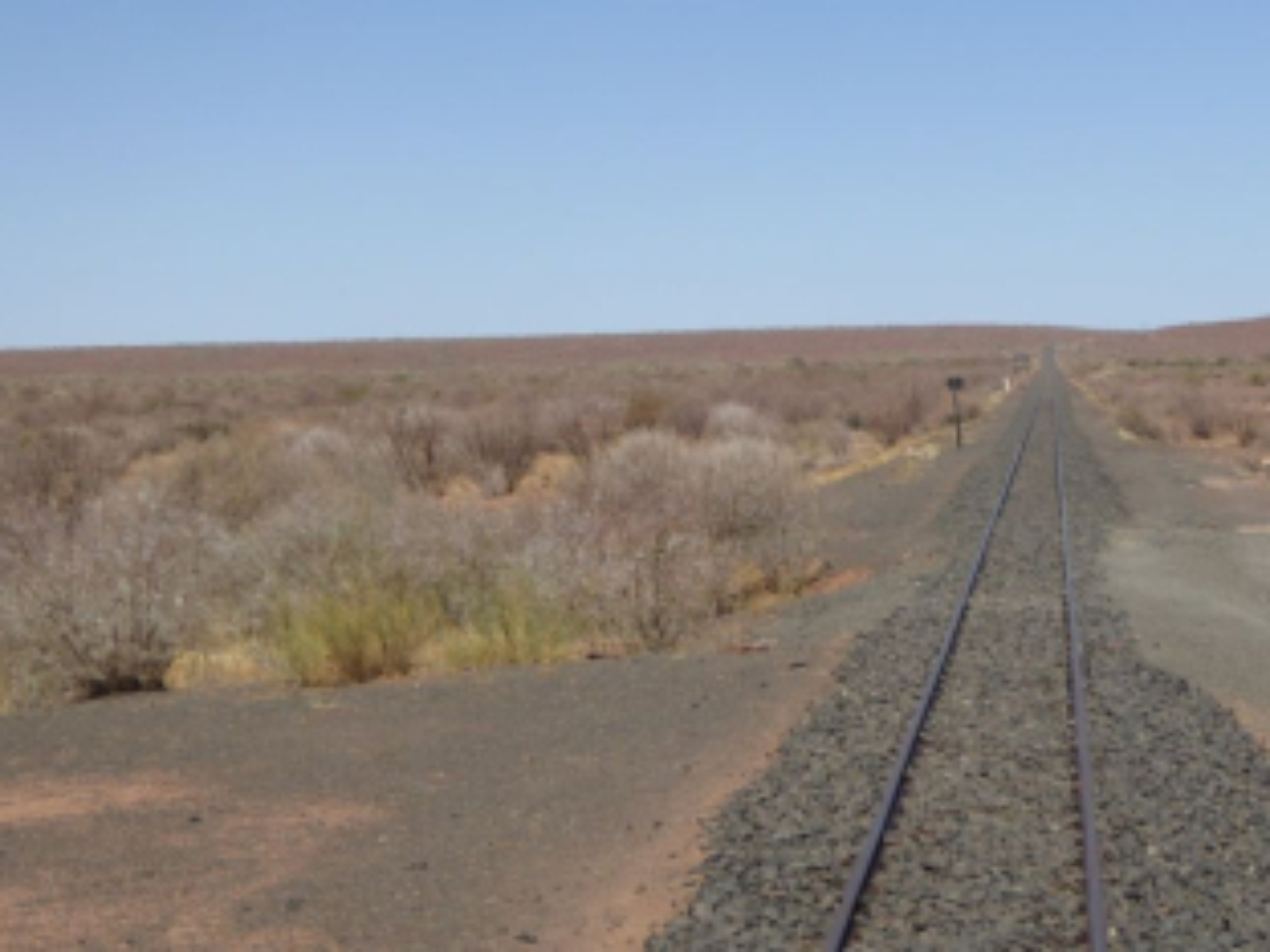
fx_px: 3265
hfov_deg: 21.9
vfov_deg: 16.6
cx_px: 861
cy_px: 476
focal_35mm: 89
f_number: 4.4
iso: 100
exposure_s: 1/500
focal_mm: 11.7
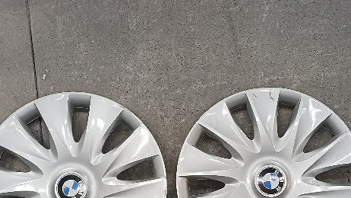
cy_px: 177
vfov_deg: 20.0
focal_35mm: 59
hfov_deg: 35.4
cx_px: 186
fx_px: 549
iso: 320
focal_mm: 4.65
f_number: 1.8
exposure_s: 1/50
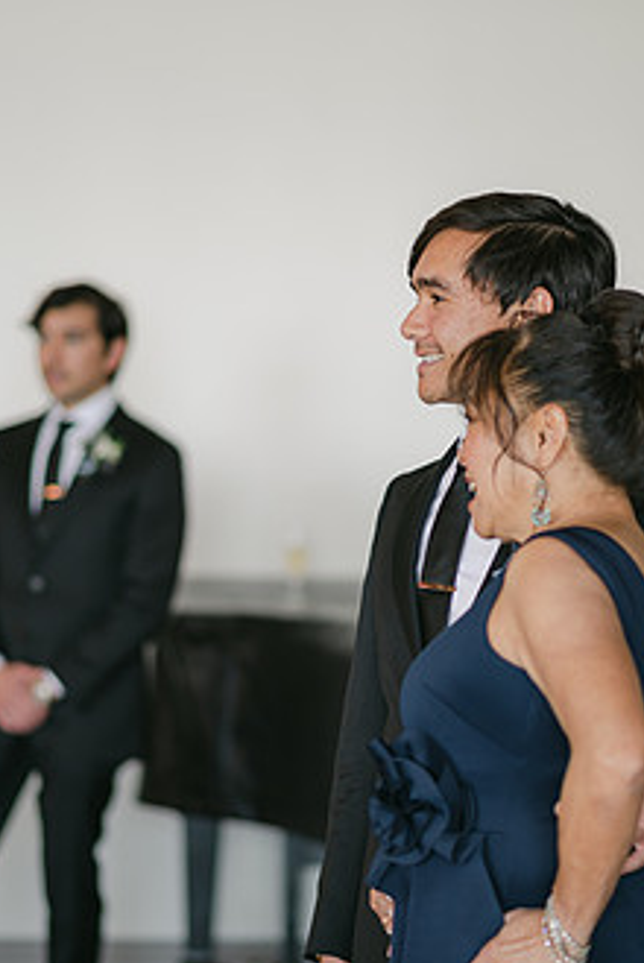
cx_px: 309
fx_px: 3106
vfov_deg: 17.6
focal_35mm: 116
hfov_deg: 11.8
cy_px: 565
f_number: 2
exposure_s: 1/125
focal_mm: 85
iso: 125
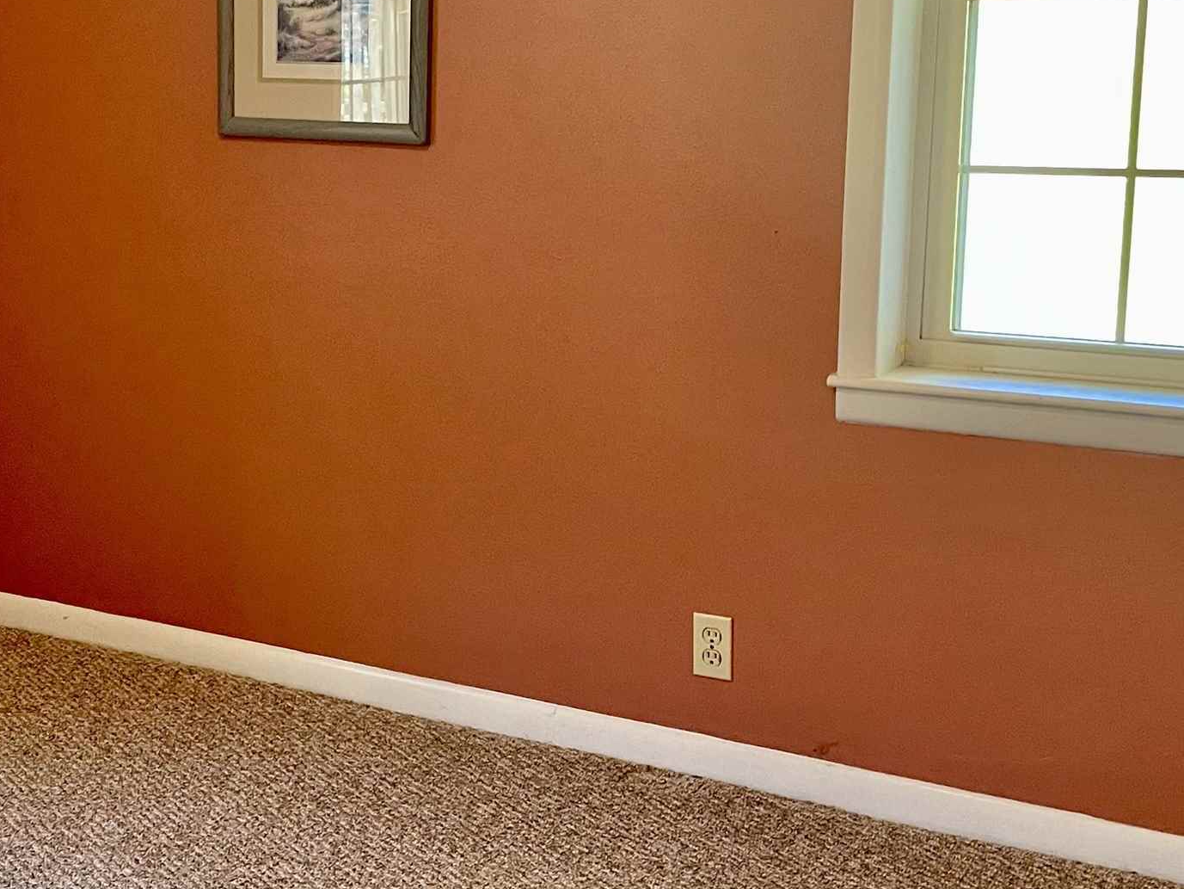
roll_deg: +1.3
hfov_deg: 32.1
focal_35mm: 58
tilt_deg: -10.8
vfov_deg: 25.2
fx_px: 1984
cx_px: 187
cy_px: 414
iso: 160
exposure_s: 1/60
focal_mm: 4.2
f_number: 1.6
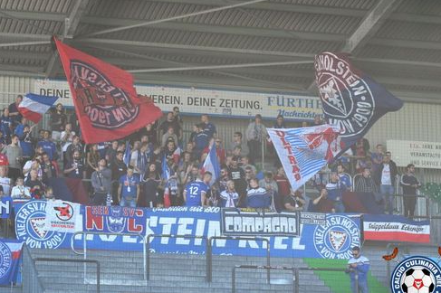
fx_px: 1506
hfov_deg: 16.7
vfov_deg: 11.1
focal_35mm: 123
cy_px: 155
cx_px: 209
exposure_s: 1/1250
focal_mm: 70
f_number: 2.8
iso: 400
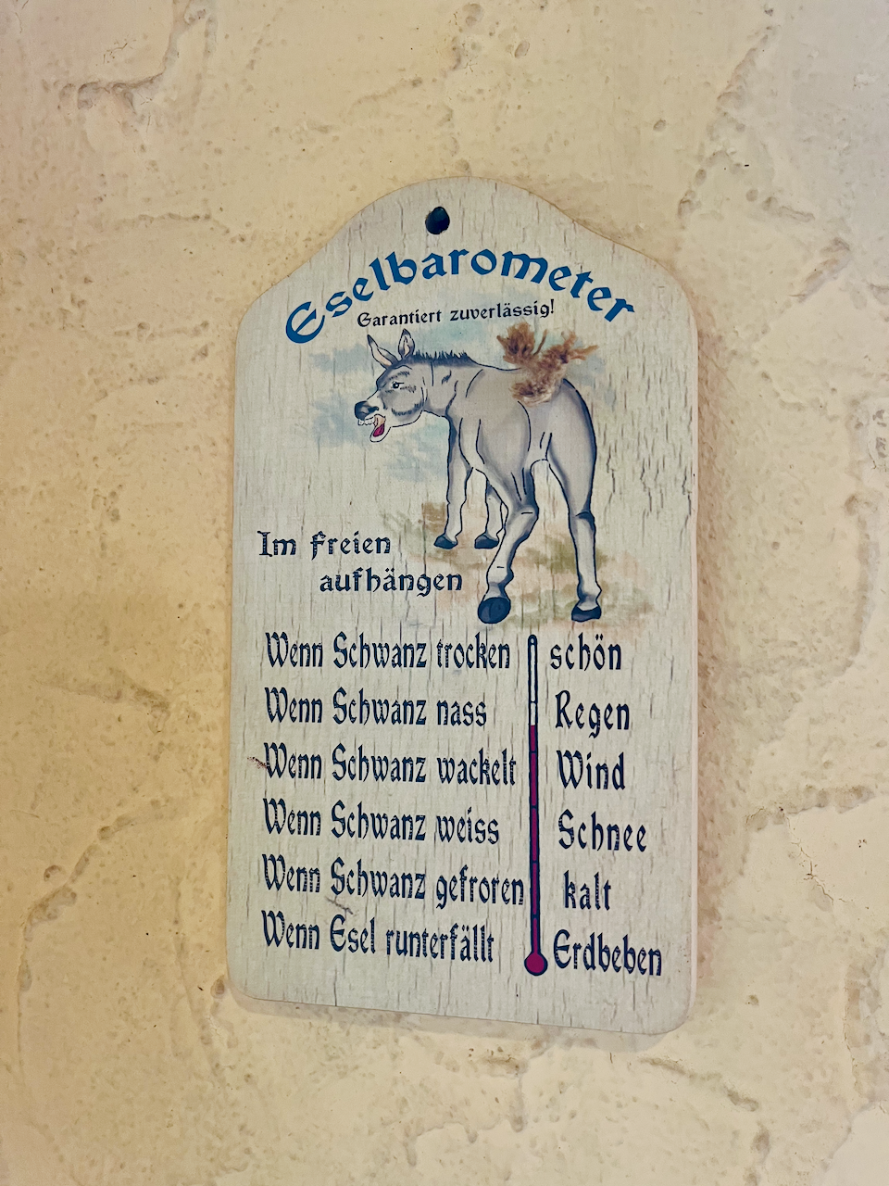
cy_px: 593
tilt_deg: +1.5
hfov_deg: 53.1
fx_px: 890
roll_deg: -1.1
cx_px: 444
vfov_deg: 67.3
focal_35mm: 26
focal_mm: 5.1
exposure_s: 1/50
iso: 200
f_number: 1.6
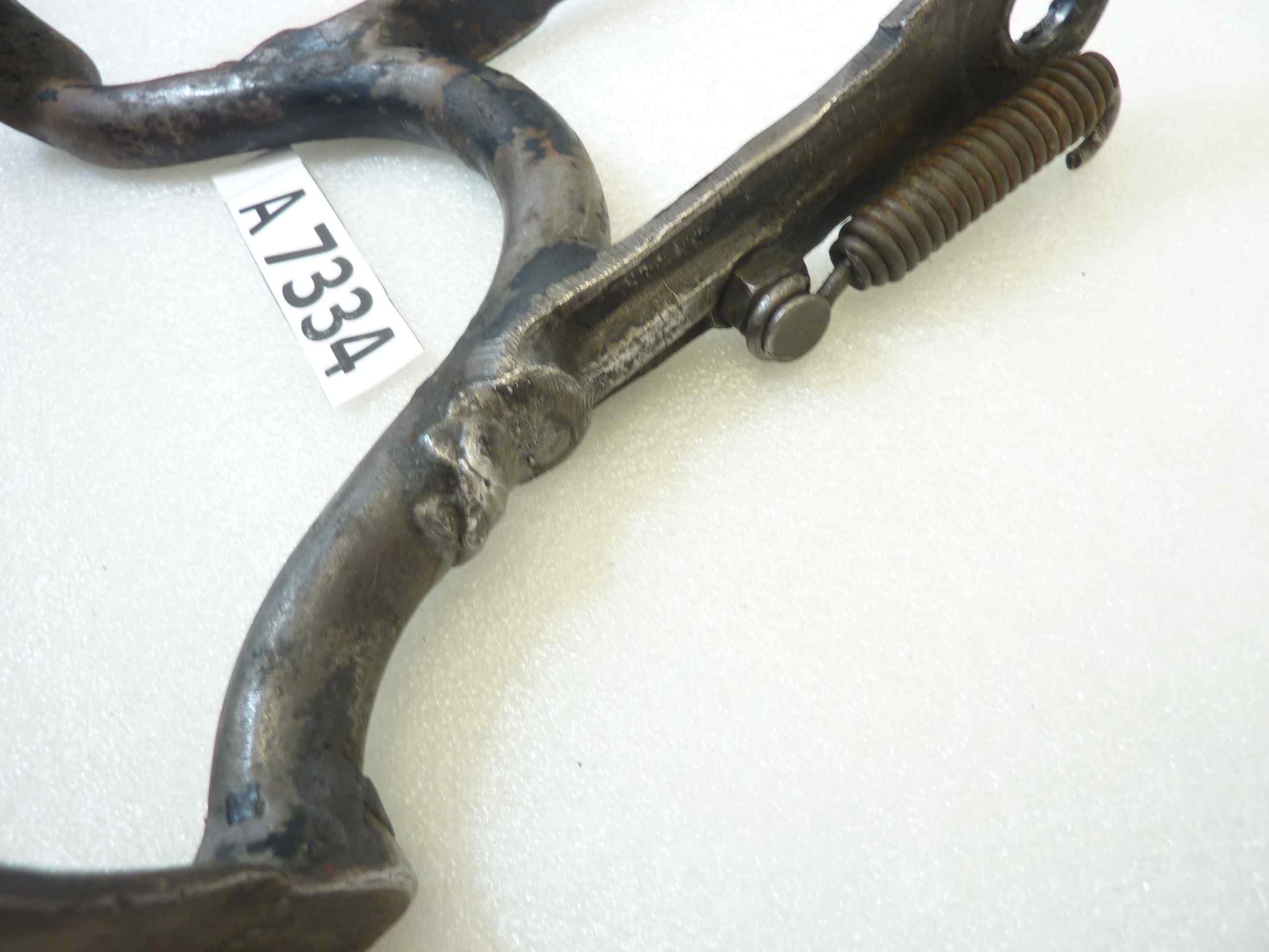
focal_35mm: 25
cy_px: 476
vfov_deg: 54.9
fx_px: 916
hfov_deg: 69.4
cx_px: 634
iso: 80
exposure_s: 1/15
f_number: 3.3
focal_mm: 4.1
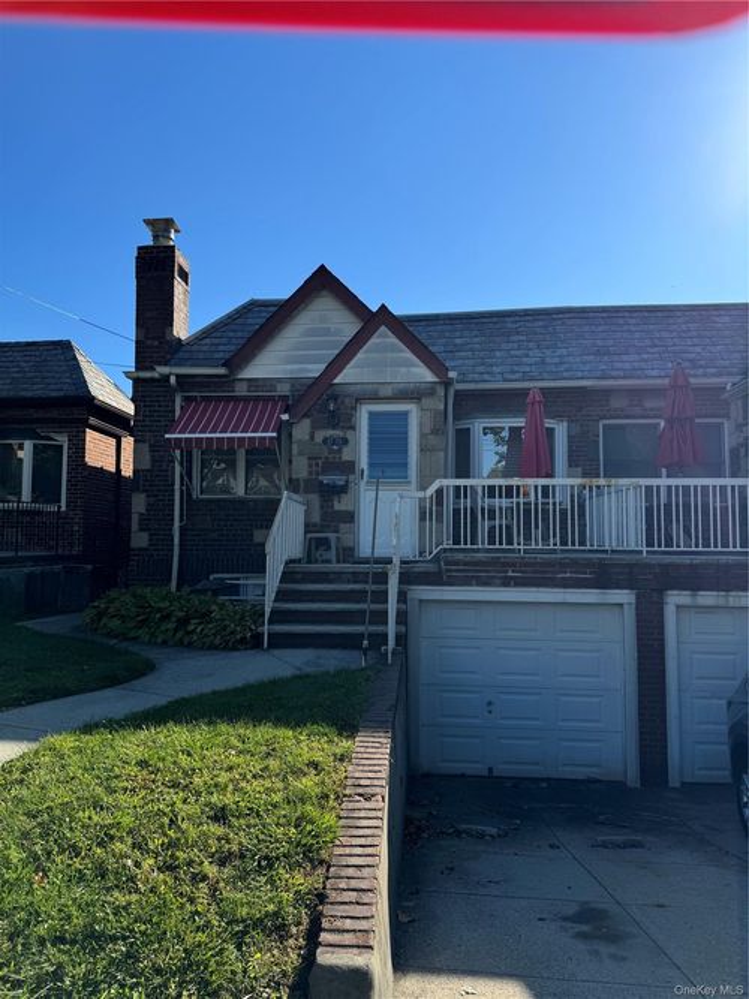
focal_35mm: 24
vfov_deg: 71.6
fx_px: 693
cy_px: 500
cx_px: 374
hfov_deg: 56.8
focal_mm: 6.76
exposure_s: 1/4608
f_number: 1.78
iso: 80
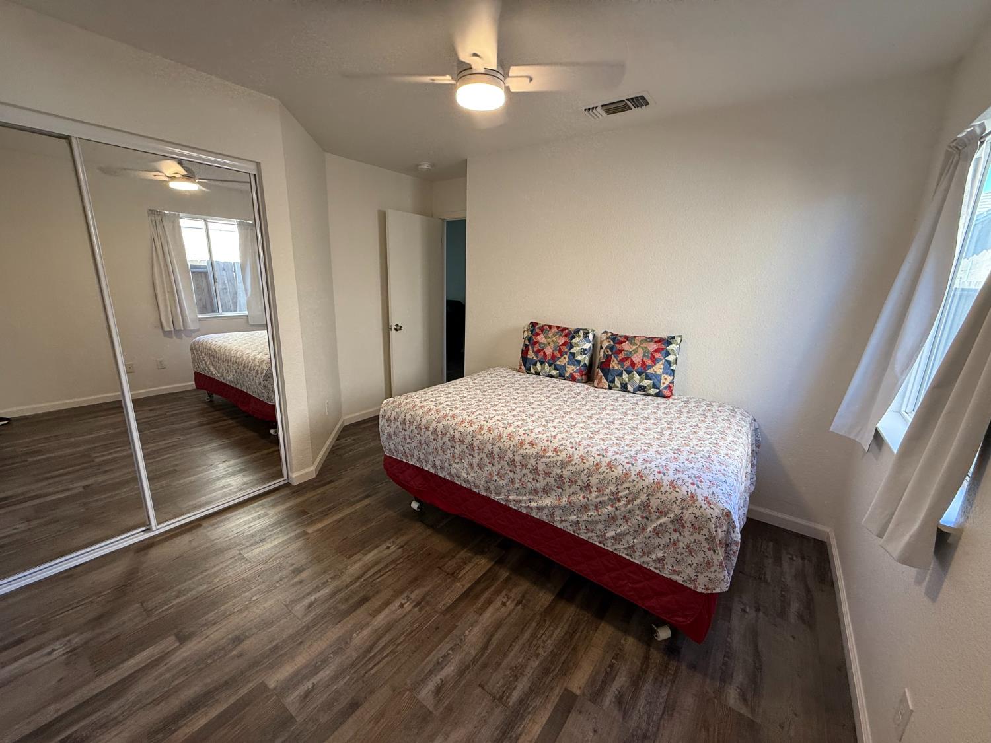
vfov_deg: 85.7
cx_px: 496
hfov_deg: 102.1
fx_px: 401
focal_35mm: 14
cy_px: 372
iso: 125
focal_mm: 2.22
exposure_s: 1/100
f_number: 2.2
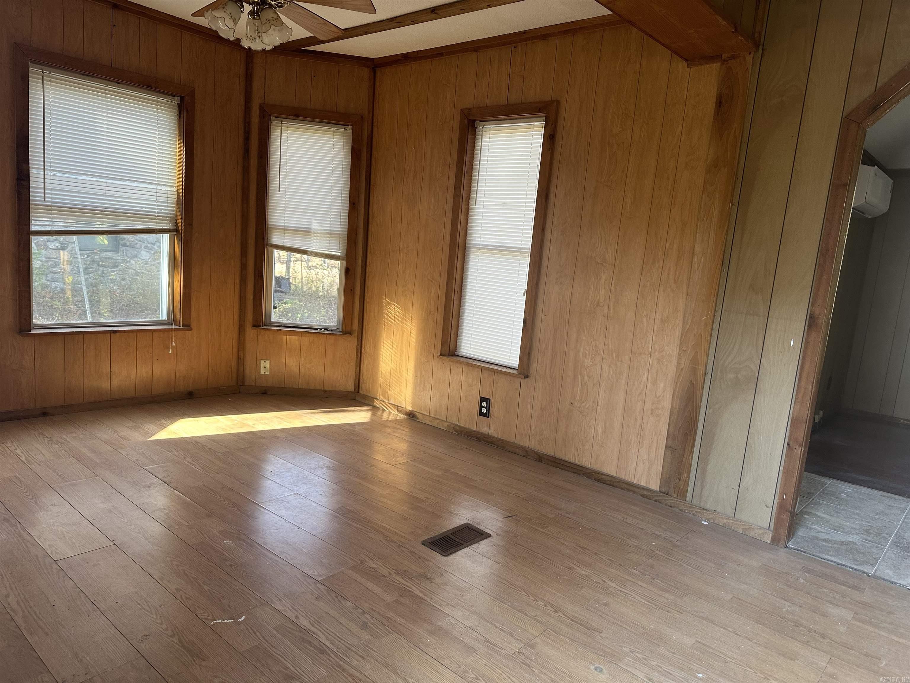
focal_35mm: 24
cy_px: 342
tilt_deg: -8.1
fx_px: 631
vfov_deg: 56.8
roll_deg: -4.8
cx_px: 455
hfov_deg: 71.6
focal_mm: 6.86
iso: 125
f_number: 1.78
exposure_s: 1/60
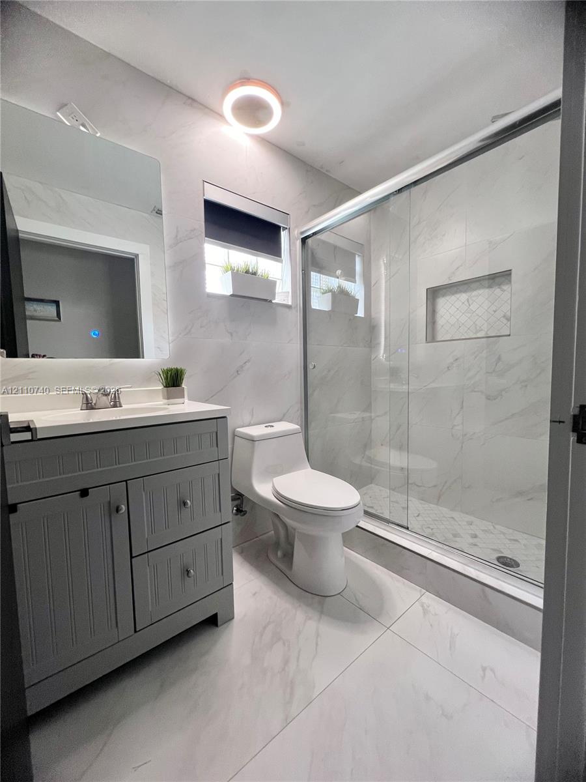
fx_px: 293
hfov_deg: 89.9
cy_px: 391
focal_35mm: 13
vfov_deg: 106.2
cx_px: 293
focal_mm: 1.57
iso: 200
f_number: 1.8
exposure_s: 1/58
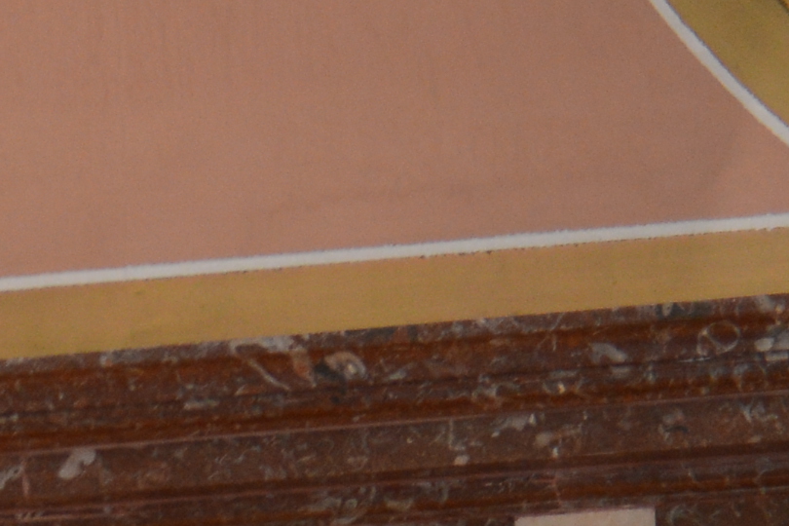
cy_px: 1707
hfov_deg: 4.2
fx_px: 10453
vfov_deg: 2.8
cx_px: -1722
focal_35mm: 477
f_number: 2.8
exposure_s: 1/30
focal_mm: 70
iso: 800
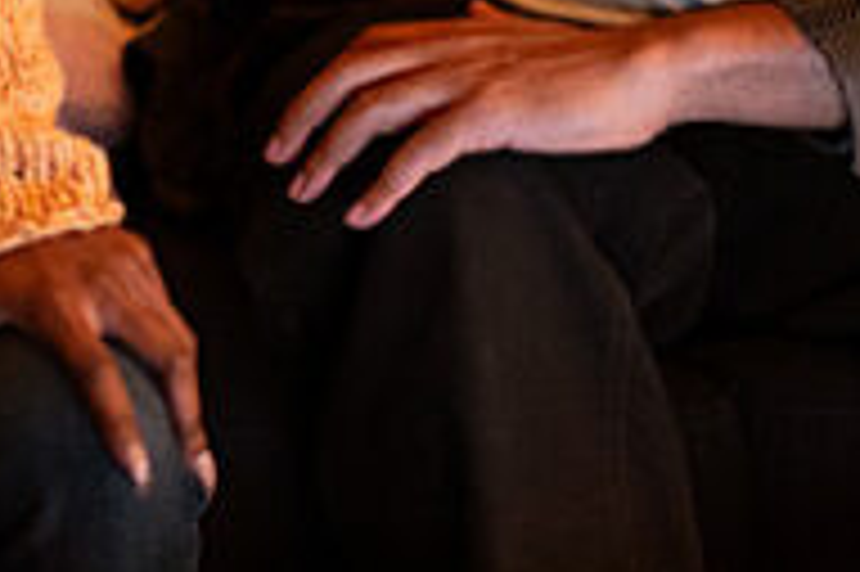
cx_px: 90
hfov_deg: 9.3
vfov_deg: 6.1
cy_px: -414
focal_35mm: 221
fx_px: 5275
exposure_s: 1/125
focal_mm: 55
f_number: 1.8
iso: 2500
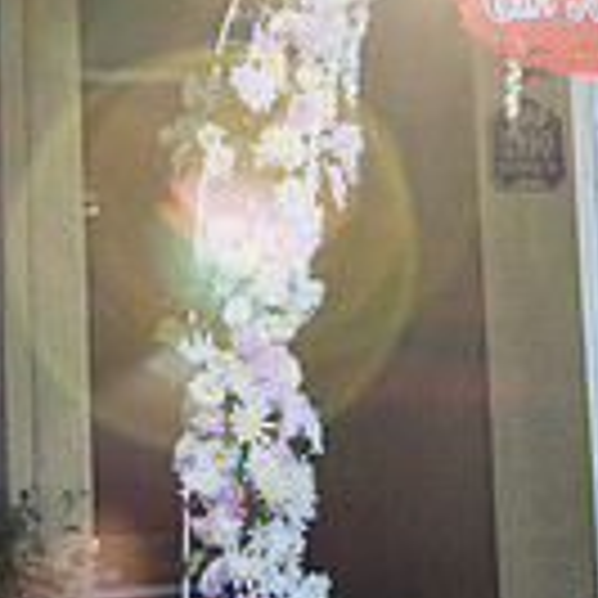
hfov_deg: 16.7
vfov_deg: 16.3
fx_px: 2033
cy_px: -43
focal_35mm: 104
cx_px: 360
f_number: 4.5
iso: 100
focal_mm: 28
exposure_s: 1/200
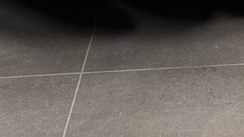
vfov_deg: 6.3
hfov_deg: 12.9
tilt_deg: -10.5
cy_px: -382
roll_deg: +0.9
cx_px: 331
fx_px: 1041
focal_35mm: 161
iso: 40
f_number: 1.6
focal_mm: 5.96
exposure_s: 1/254
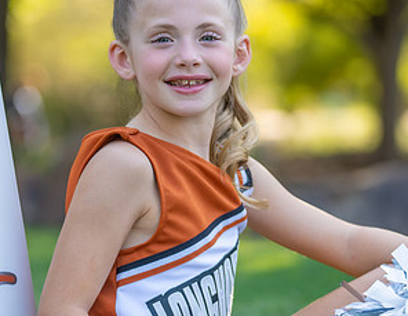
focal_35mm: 228
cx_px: 163
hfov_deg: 8.6
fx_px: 2718
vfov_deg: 6.6
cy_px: 179
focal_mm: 105
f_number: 2.8
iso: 200
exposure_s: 1/320
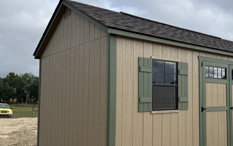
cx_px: 179
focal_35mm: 41
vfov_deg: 31.2
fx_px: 260
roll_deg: -1.6
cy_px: 83
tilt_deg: +2.7
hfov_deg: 46.3
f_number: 1.78
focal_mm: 6.76
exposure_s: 1/3247
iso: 80
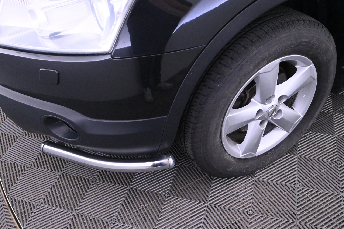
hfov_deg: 57.2
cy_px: 114
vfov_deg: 40.0
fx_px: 315
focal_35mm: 33
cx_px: 172
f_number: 4.5
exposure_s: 1/80
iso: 5000
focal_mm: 22
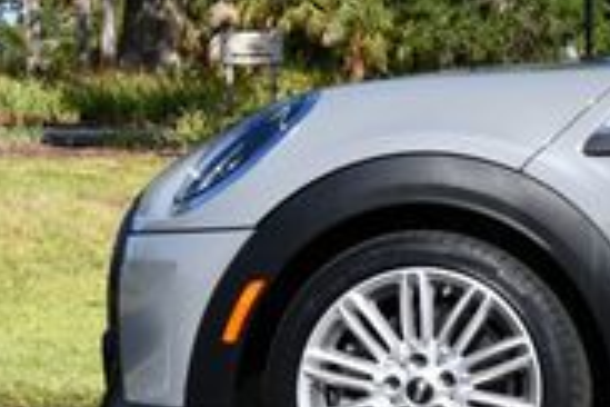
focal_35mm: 182
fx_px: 3084
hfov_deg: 10.7
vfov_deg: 7.5
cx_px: 1057
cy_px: -37
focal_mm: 26
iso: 110
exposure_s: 1/250
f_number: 8
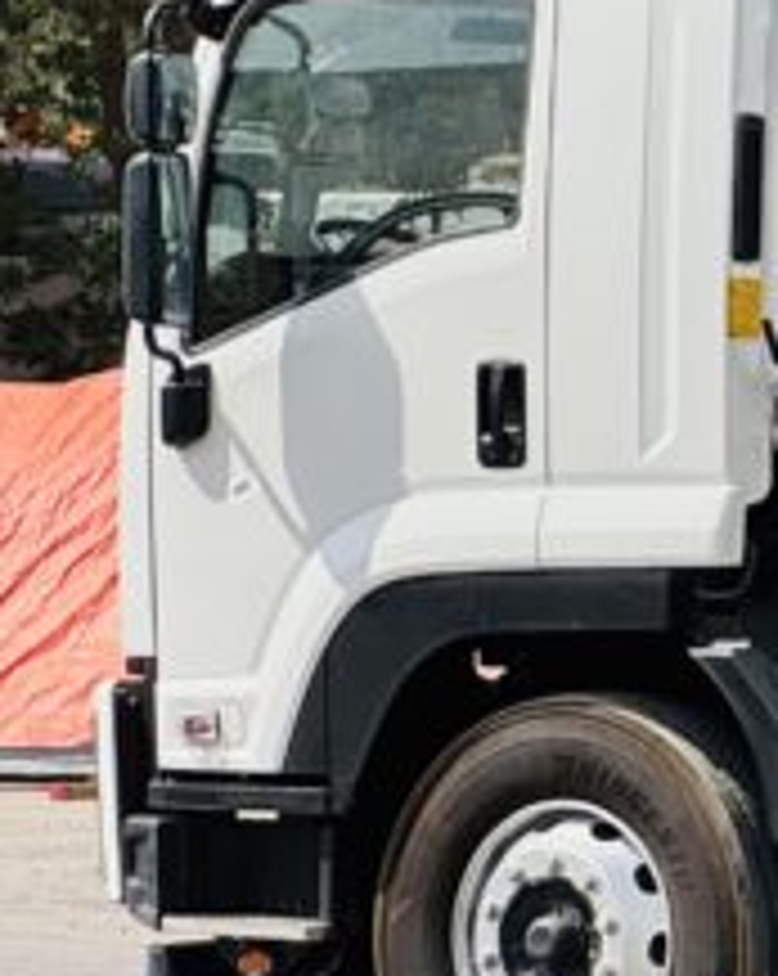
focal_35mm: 355
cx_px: 2226
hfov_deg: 4.2
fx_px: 10239
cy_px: 108
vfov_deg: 5.4
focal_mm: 9
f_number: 2.8
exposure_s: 1/1292
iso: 25
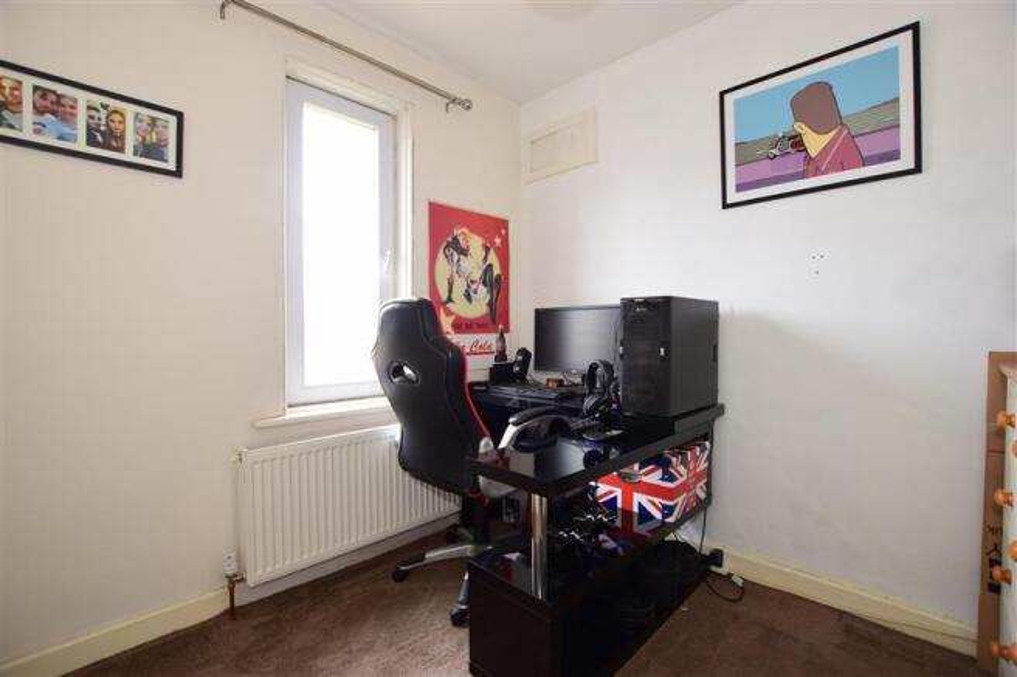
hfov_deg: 100.4
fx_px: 424
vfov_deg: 77.3
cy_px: 338
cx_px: 508
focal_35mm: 15
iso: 200
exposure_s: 1/4
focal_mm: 10
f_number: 5
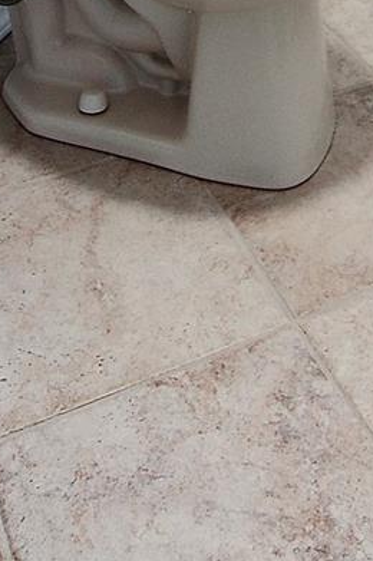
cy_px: -469
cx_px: 44
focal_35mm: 59
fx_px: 919
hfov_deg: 22.4
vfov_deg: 21.2
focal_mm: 10
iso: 400
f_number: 22
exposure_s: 1/30
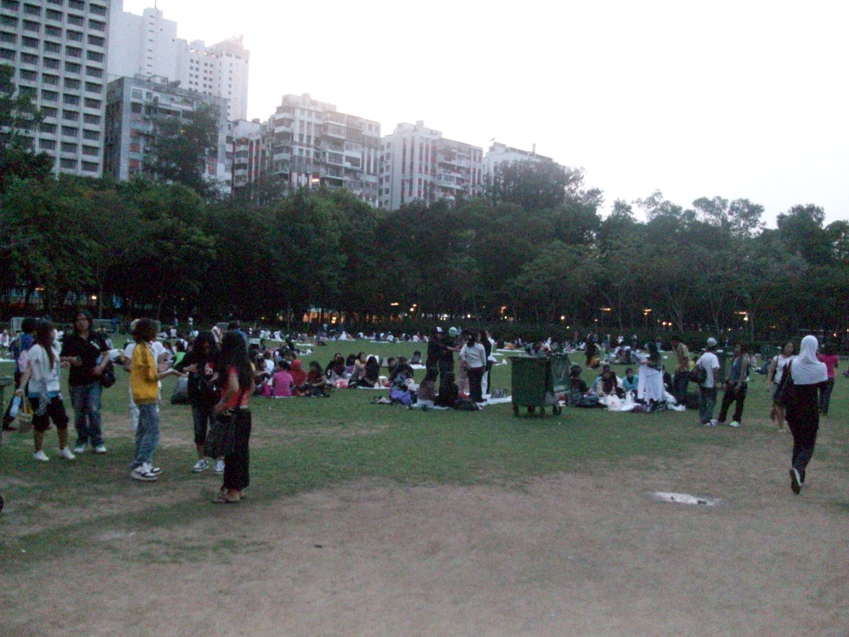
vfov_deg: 41.8
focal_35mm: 34
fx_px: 834
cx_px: 424
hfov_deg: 54.0
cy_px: 318
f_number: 2.8
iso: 800
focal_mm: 5.7
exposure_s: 1/128
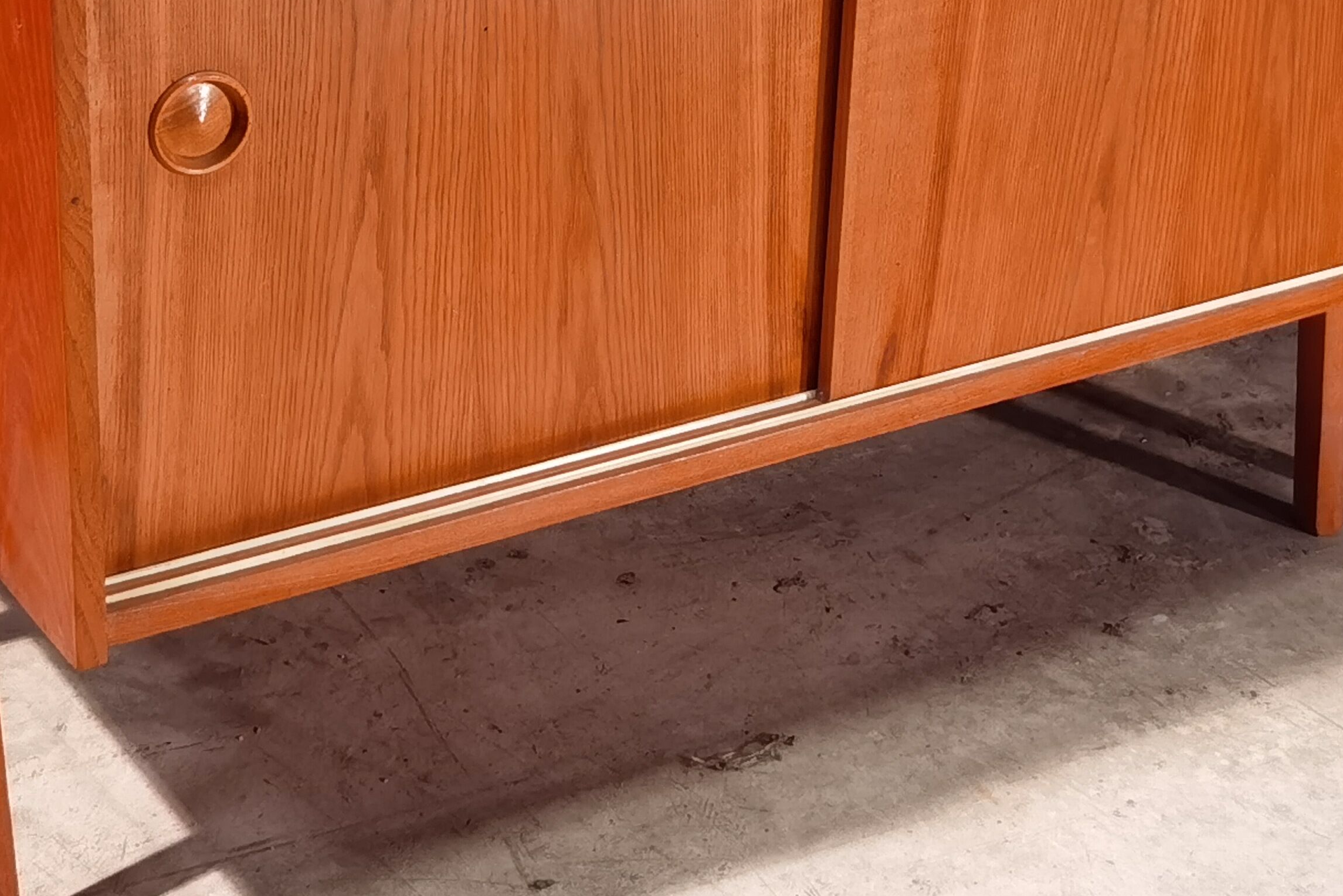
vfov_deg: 16.9
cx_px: 694
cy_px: 164
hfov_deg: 25.4
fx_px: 2984
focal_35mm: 80
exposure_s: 1/33.3
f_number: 1.9
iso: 320
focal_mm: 6.71
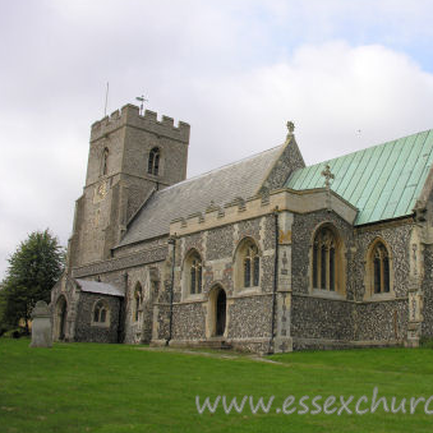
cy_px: 215
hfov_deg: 39.7
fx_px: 594
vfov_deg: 40.0
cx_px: 280
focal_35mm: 42
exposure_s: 1/143
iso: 50
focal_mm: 8.9
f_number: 5.6
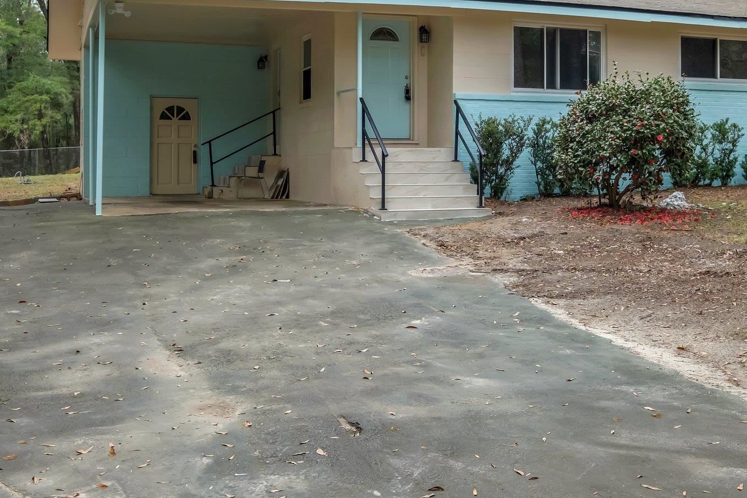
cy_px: 152
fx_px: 913
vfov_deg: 30.2
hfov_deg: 43.7
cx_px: 517
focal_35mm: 44
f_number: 8
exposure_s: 1/200
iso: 320
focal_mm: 19.1
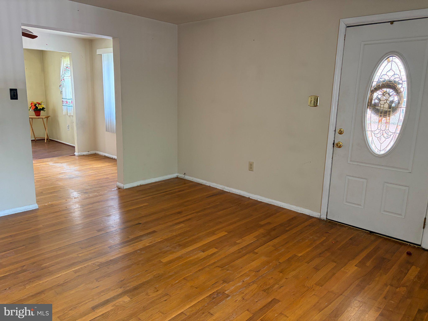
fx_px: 321
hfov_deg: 67.3
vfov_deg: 53.1
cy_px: 160
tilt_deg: -10.9
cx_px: 214
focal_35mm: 26
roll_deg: -1.7
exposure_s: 1/60
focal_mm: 5.96
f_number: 1.6
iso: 250
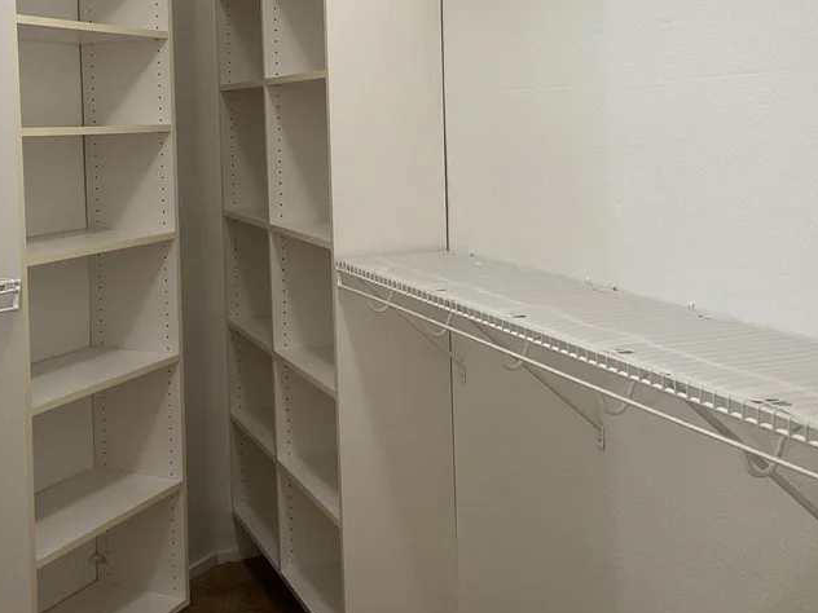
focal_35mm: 47
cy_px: 166
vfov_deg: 30.4
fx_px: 1111
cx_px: 272
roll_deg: +1.4
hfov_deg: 39.9
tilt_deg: -2.9
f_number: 1.8
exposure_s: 1/60
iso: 125
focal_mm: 3
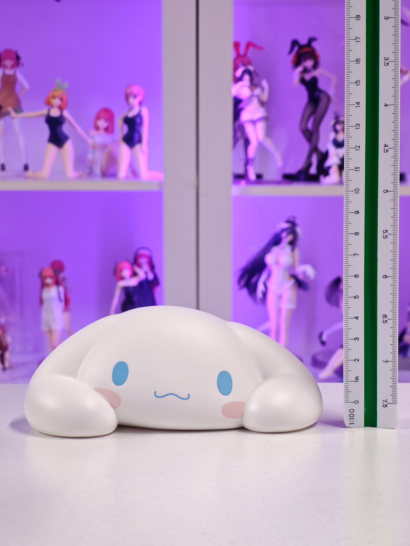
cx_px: 205
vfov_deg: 24.4
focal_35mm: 80
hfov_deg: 18.4
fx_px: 1263
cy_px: 273
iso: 800
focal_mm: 7.48
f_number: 2.4
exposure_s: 1/25
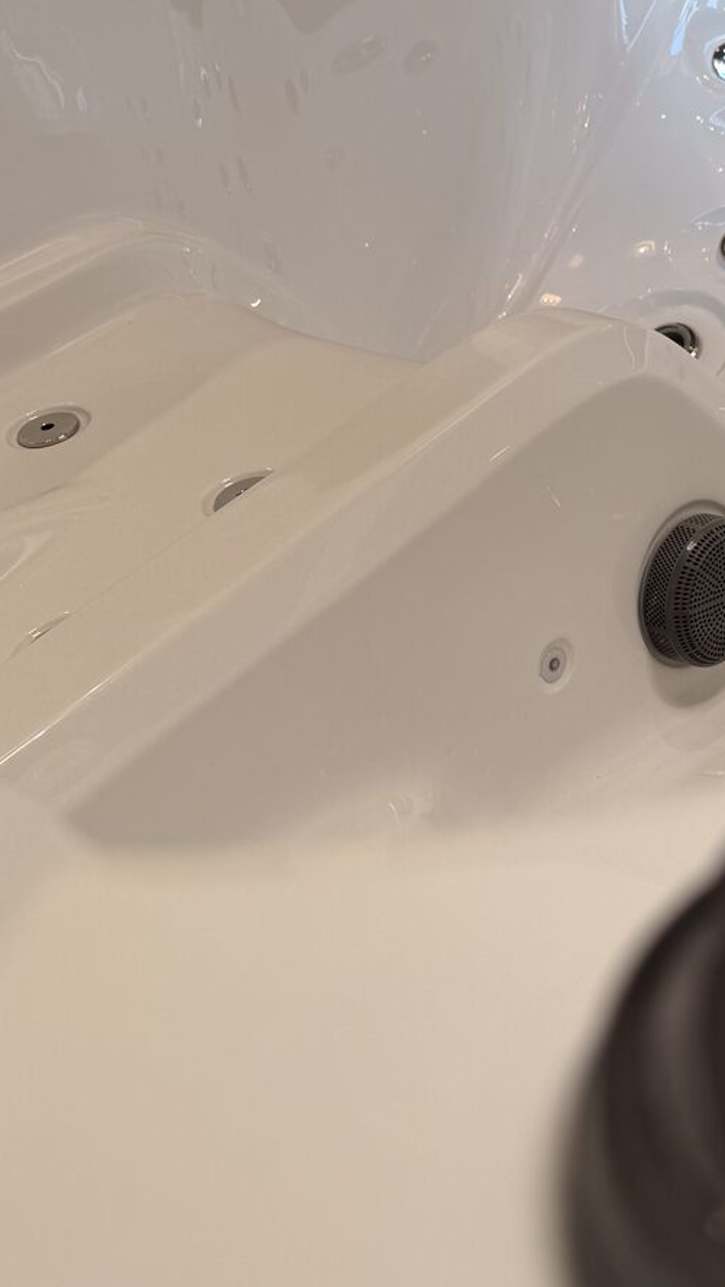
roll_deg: -1.9
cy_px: 431
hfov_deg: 23.4
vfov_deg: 43.1
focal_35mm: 47
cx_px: 862
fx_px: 1605
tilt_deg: -20.6
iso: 64
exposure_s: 1/182
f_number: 1.78
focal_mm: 6.76
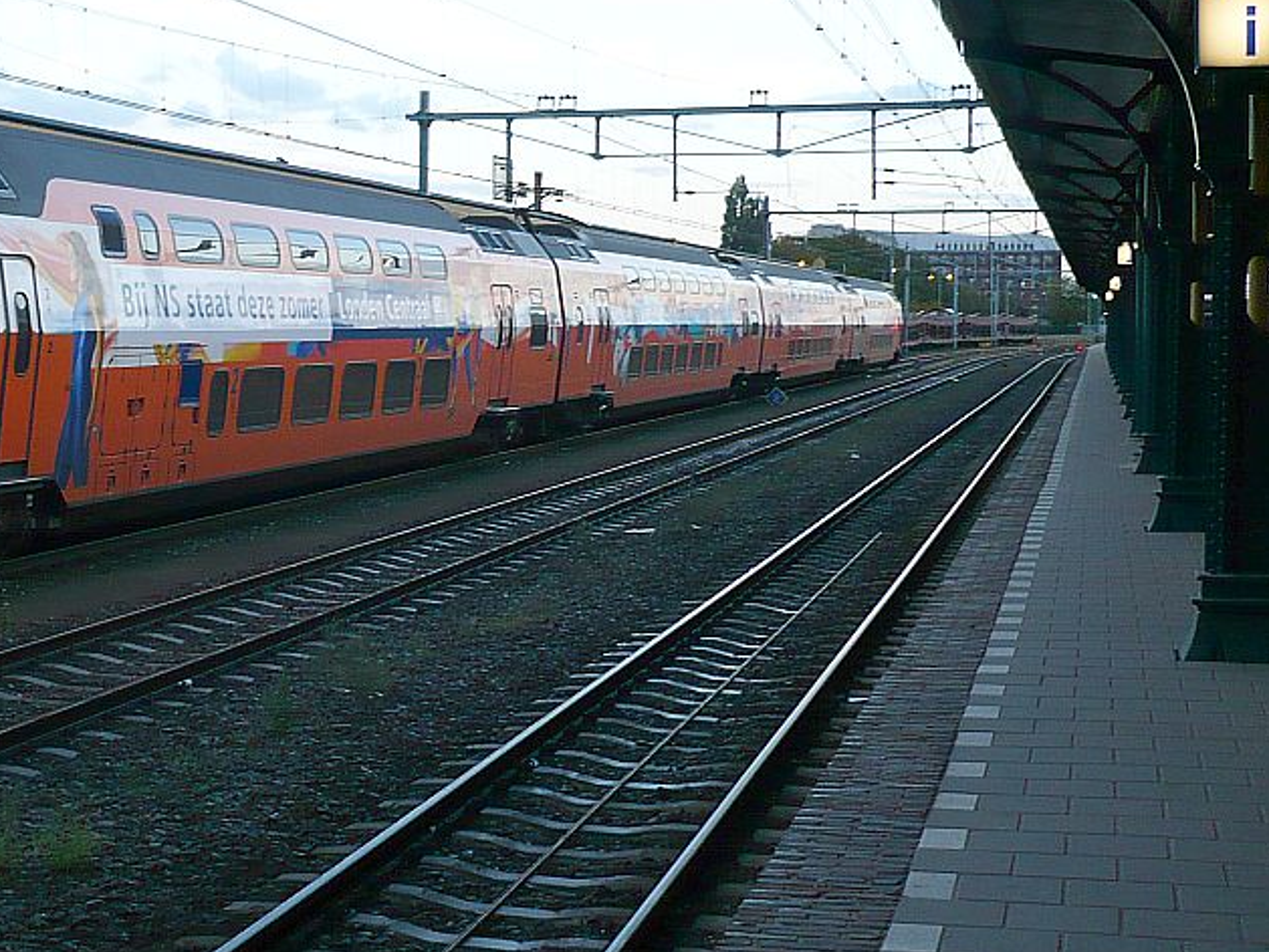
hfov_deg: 32.8
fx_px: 2090
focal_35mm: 57
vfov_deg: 25.5
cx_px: 248
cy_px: 294
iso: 100
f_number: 2.8
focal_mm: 5.8
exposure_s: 1/50
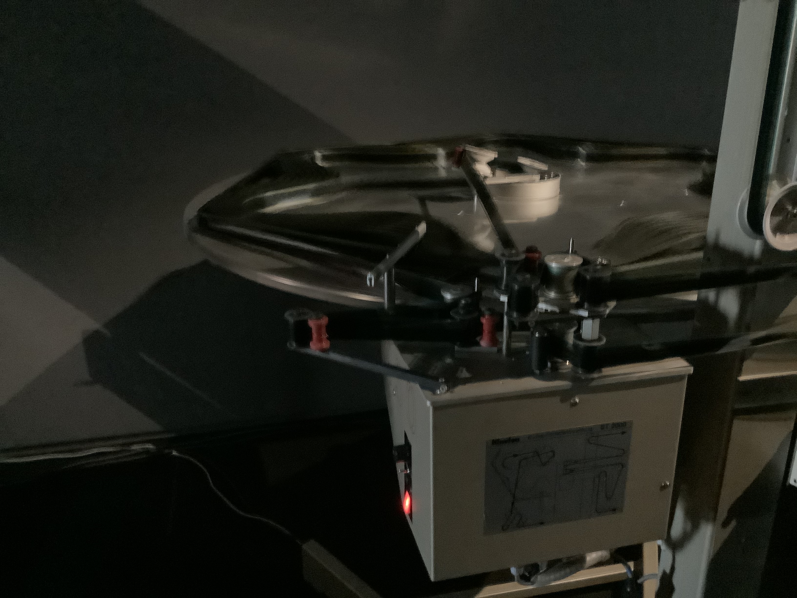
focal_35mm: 31
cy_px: 299
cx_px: 398
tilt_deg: -22.0
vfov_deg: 45.4
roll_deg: -0.2
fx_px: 714
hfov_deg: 58.4
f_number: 2.4
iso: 800
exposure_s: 1/17
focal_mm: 3.3
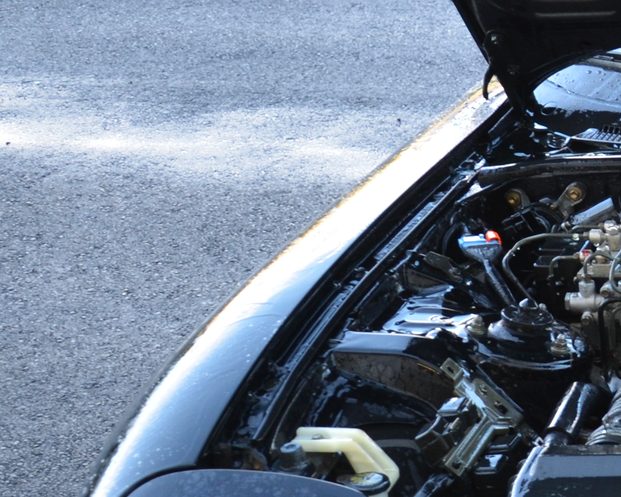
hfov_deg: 14.5
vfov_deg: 13.3
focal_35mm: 116
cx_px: 1134
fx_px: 2132
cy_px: 291
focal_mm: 22
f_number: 5
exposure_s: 1/100
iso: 400
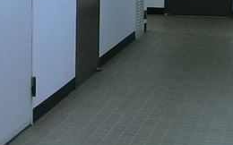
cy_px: 21
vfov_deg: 10.5
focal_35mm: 124
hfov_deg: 15.8
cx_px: -90
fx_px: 787
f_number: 2.7
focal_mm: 4.06
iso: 400
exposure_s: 1/30
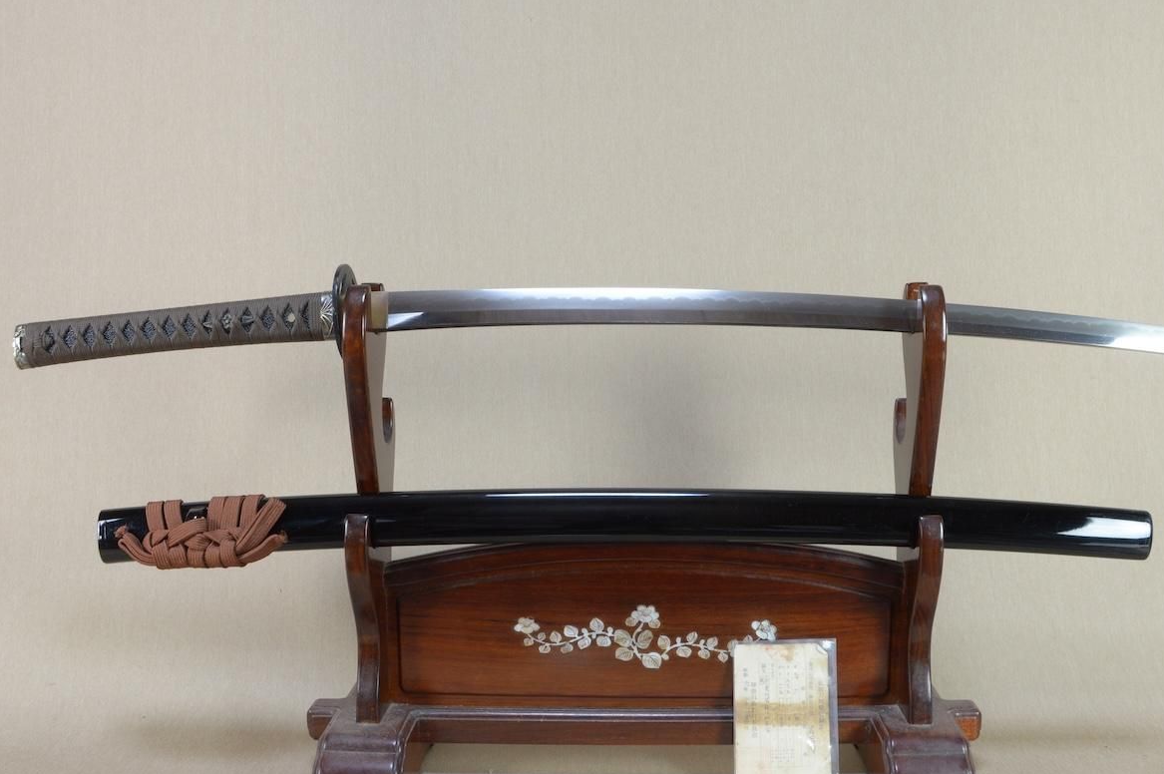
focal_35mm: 36
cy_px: 349
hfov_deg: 53.1
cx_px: 631
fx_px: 1163
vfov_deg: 36.8
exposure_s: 1/1.6
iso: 400
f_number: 11
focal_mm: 20
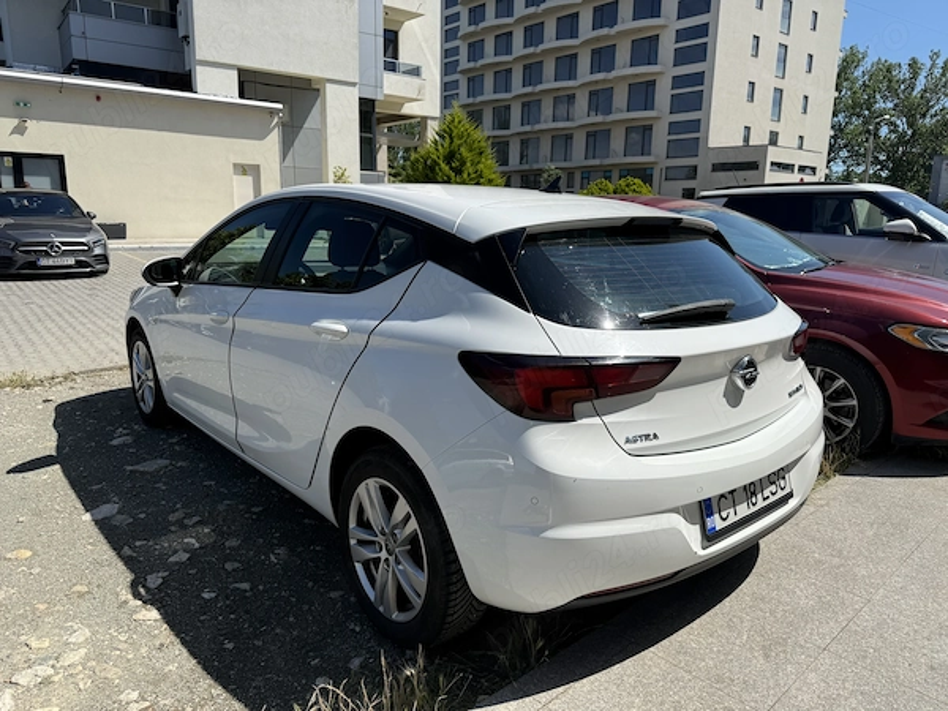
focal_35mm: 24
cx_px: 474
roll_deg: -1.6
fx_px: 657
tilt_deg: -11.6
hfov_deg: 71.6
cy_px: 356
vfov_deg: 56.8
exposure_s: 1/6173
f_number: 1.78
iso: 80
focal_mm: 6.76
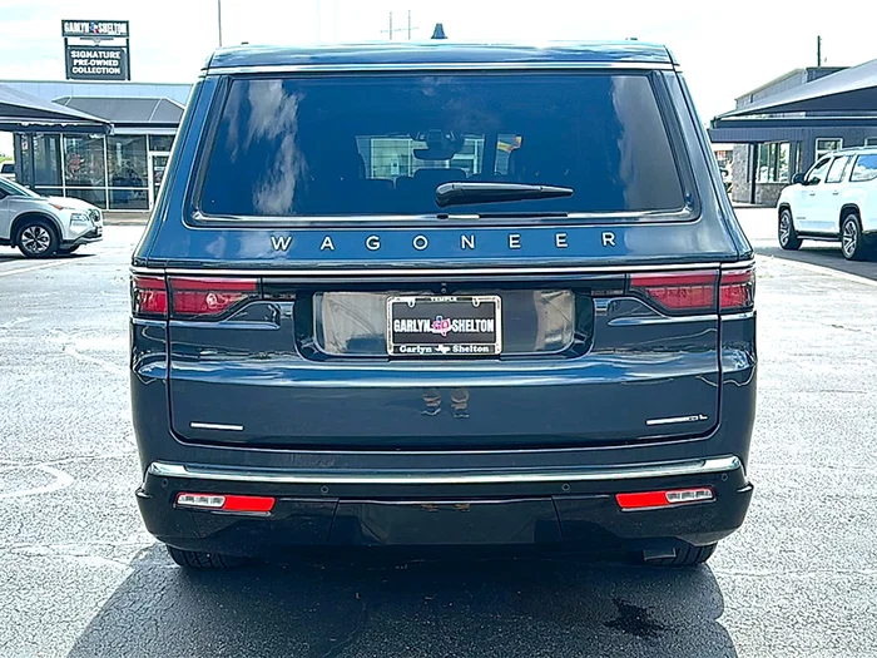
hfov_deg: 49.0
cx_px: 438
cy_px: 329
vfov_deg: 37.7
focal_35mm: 38
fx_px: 963
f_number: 1.78
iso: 80
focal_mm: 6.86
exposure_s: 1/1852
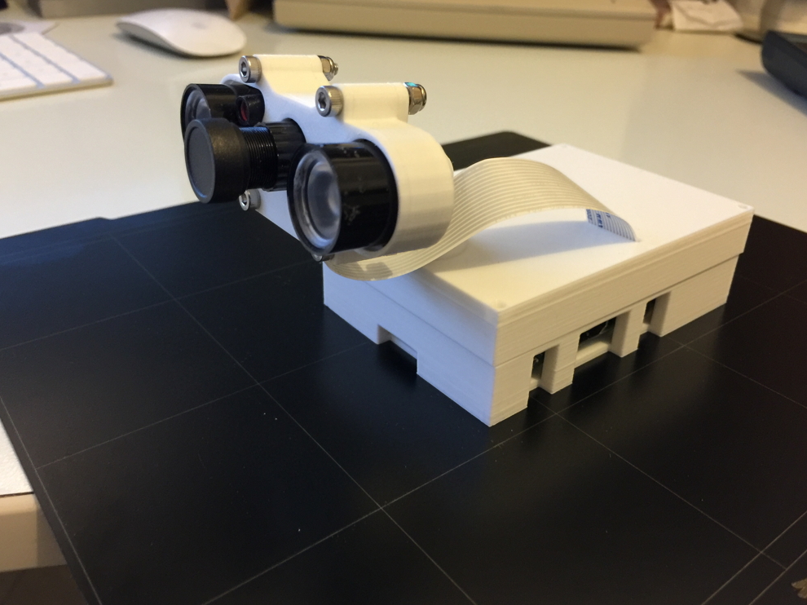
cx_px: 412
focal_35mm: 30
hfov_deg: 60.0
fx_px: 699
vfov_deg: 46.8
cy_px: 307
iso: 160
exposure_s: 1/17
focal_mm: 4.15
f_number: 2.2
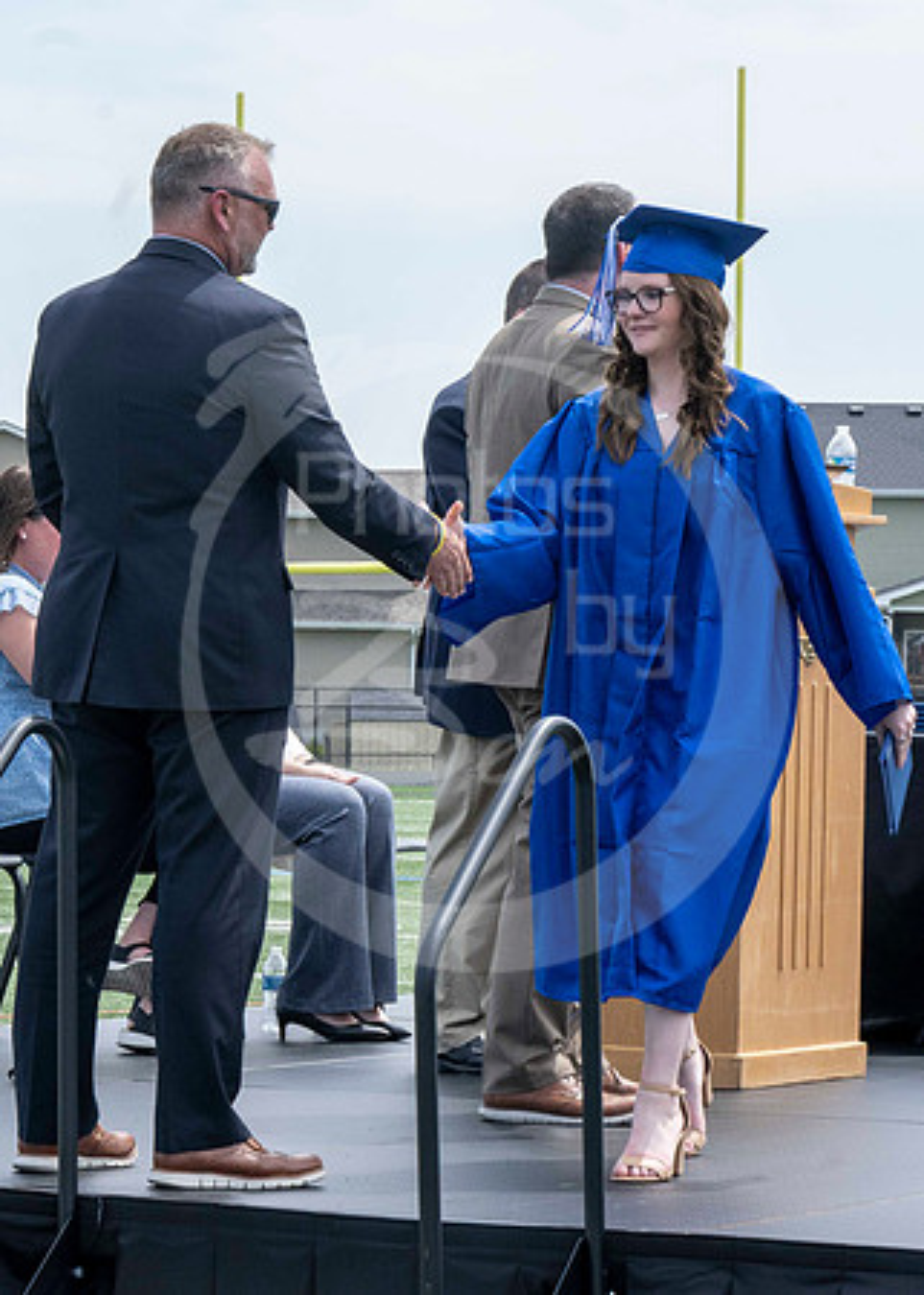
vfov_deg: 12.8
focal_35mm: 156
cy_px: 391
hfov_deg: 9.2
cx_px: 199
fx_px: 5744
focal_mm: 70
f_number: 13
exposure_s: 1/250
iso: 200
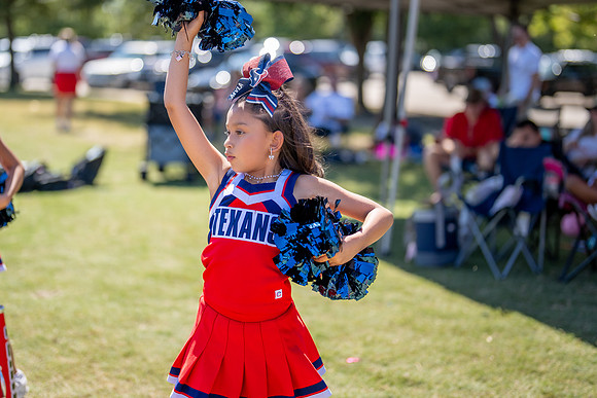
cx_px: 266
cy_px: 158
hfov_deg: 31.5
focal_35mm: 64
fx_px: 1056
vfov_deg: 21.3
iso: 160
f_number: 1.2
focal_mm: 50
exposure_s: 1/8000
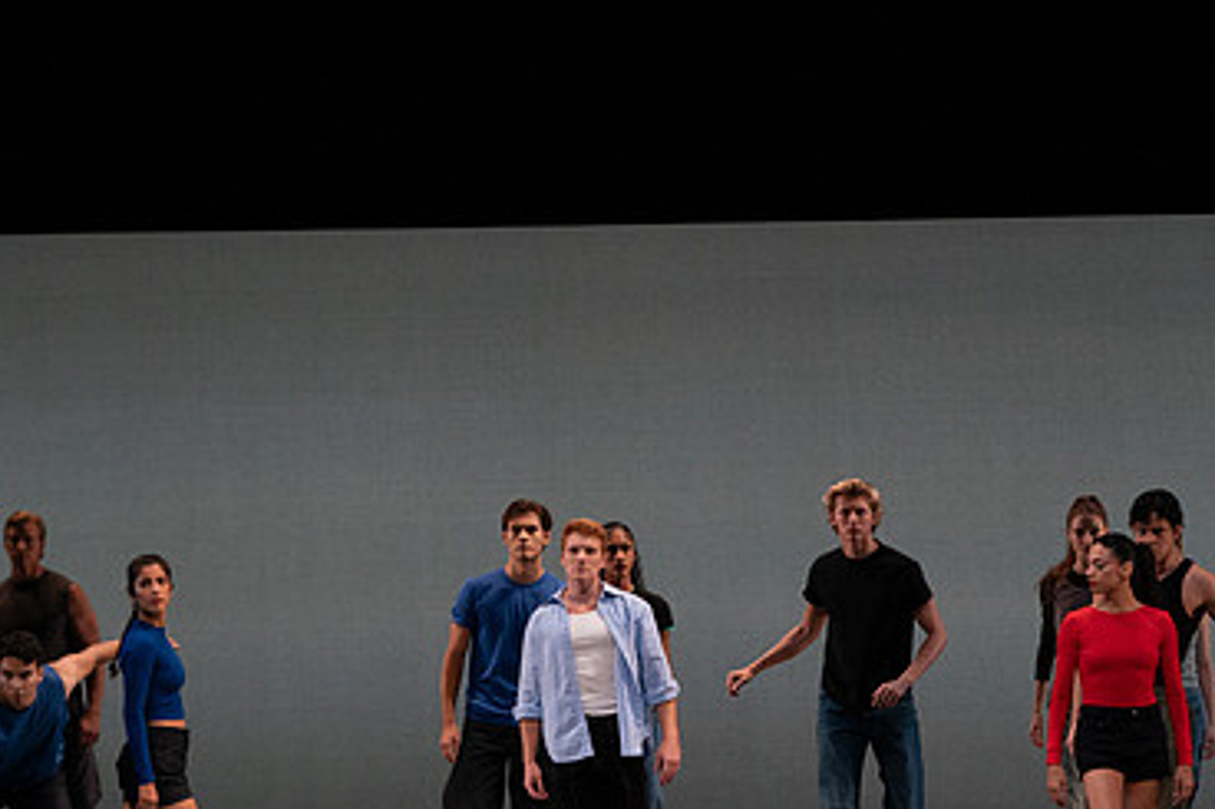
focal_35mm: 213
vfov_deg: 6.4
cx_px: 614
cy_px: 504
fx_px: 7185
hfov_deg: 9.7
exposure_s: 1/640
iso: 4000
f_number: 7.1
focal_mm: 135
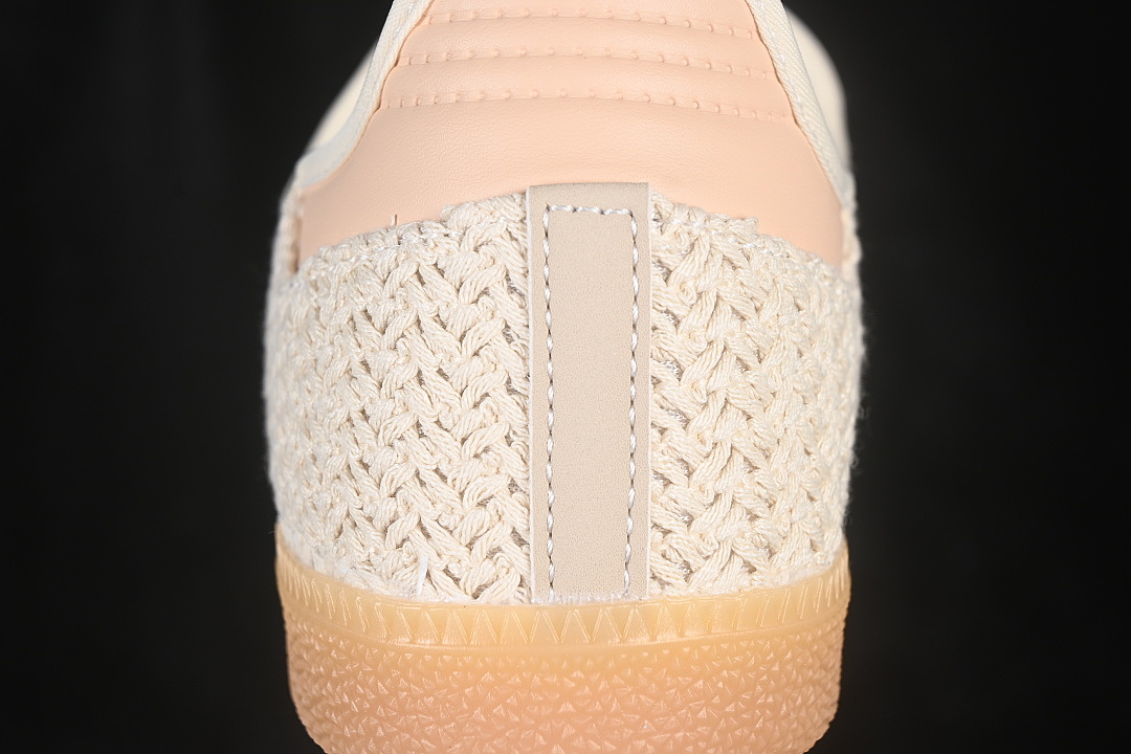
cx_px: 566
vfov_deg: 18.2
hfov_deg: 27.0
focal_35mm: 75
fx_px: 2356
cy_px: 377
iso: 160
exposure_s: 1/80
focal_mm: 50
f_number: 7.1
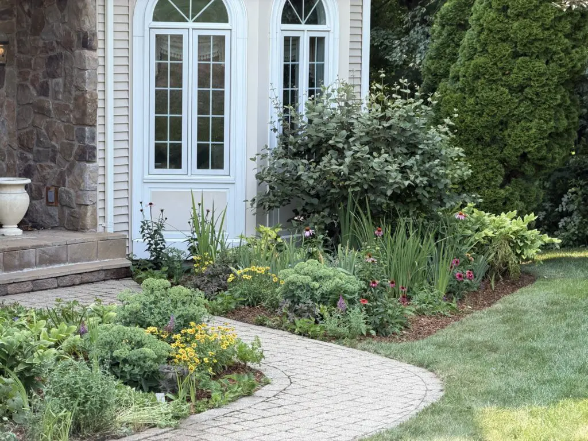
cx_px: 294
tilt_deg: -5.2
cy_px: 220
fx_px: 1699
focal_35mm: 100
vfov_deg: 14.8
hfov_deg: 19.6
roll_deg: -1.3
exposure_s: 1/234
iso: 50
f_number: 2.8
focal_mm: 16.89
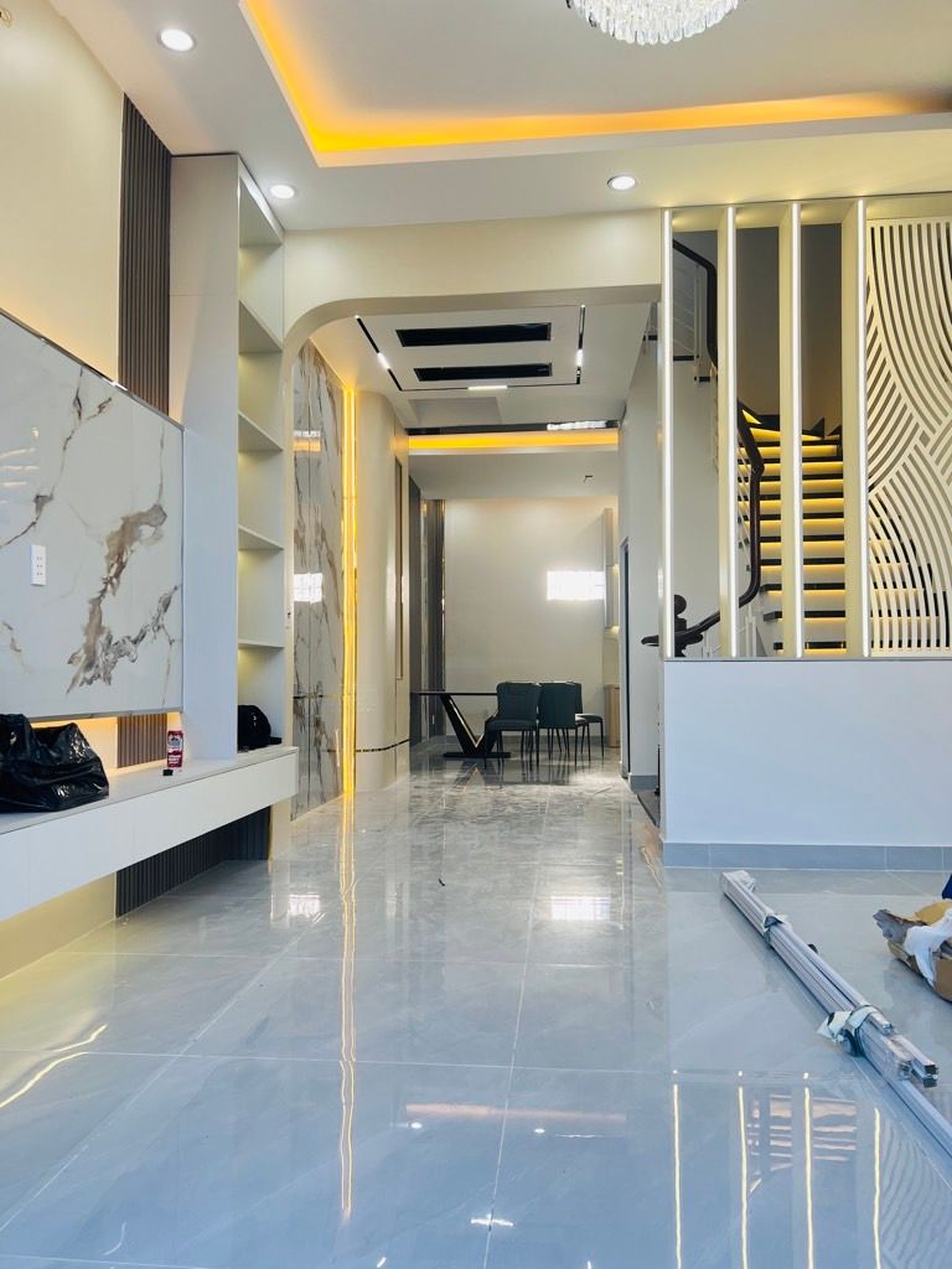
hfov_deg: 53.1
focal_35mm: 26
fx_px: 953
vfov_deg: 67.3
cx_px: 476
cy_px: 634
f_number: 1.5
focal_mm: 5.7
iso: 40
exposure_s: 1/100
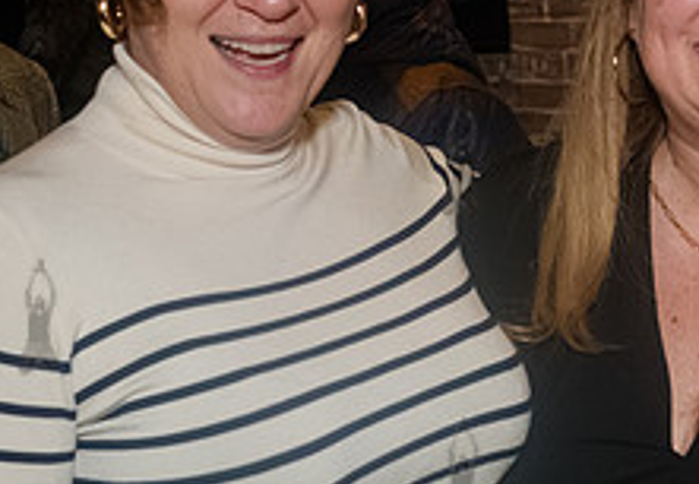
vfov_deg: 13.4
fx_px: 2063
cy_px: 152
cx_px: 521
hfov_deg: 19.1
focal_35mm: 105
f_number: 5
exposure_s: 1/400
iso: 8000
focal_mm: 35
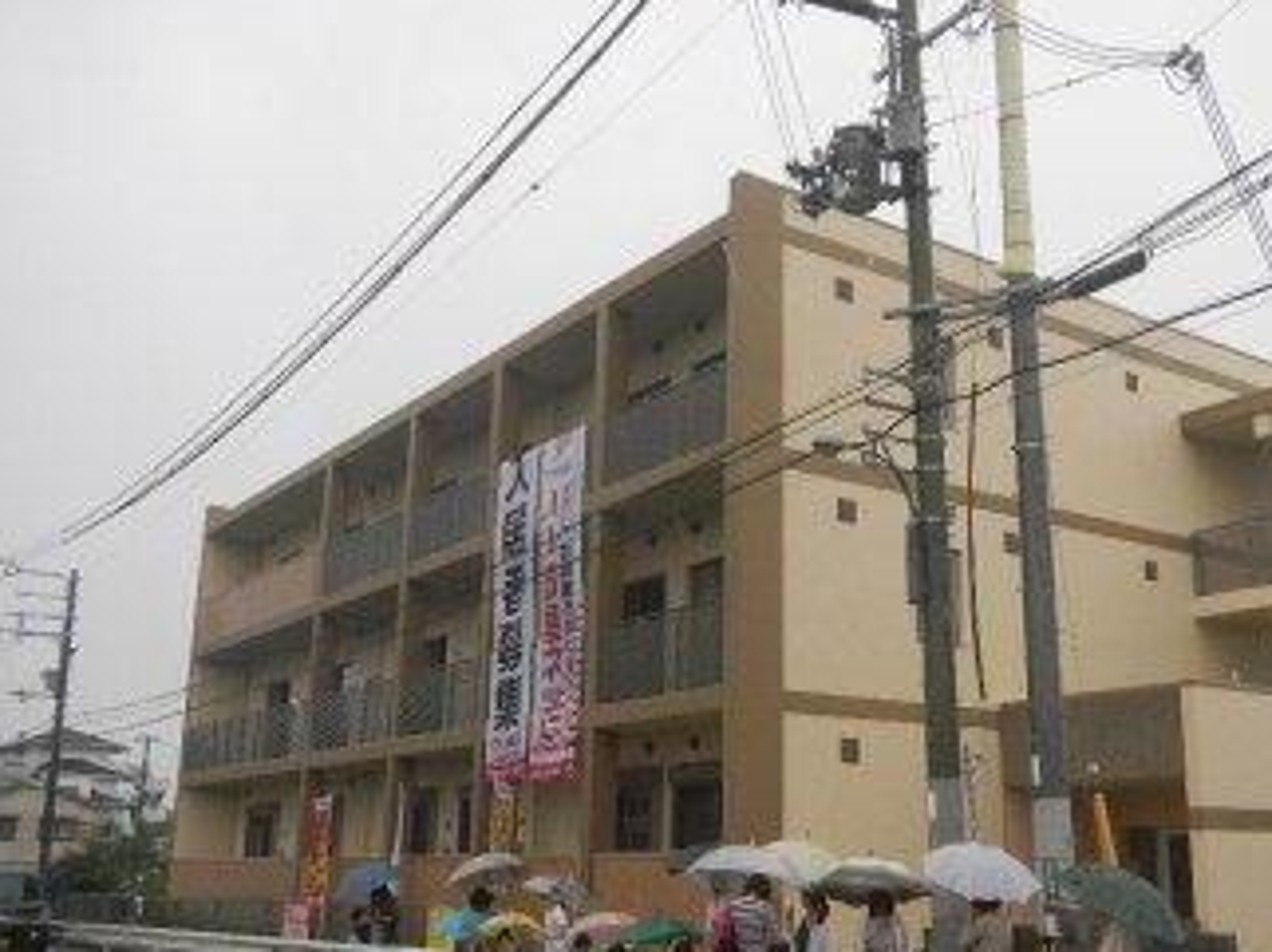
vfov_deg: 36.8
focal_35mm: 39
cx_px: 778
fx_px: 1432
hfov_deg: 47.5
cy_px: 498
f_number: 3.9
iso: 113
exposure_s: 1/338
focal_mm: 5
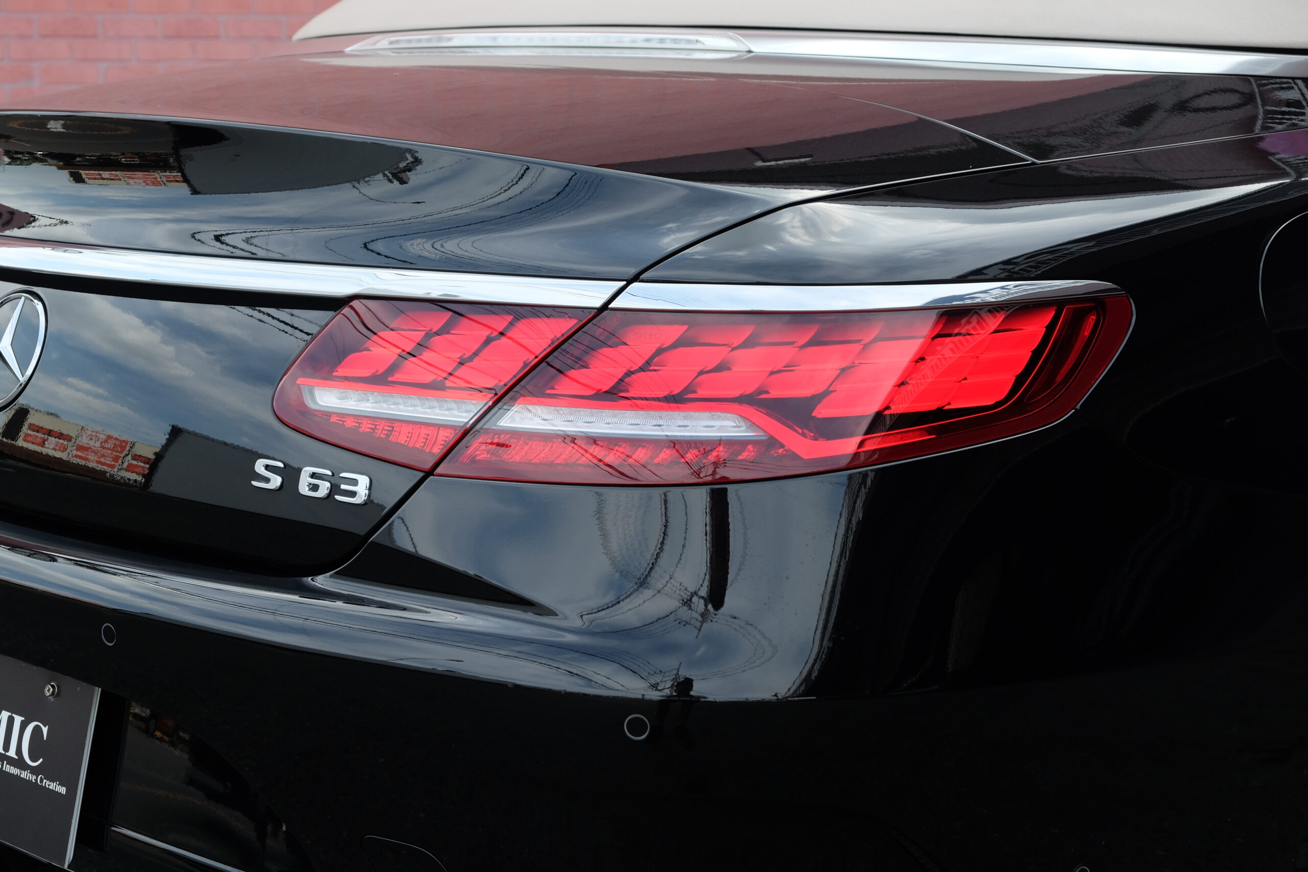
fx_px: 1962
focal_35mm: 54
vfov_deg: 25.1
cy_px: 436
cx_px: 654
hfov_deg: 36.9
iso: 400
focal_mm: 35.8
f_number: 5.6
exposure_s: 1/300
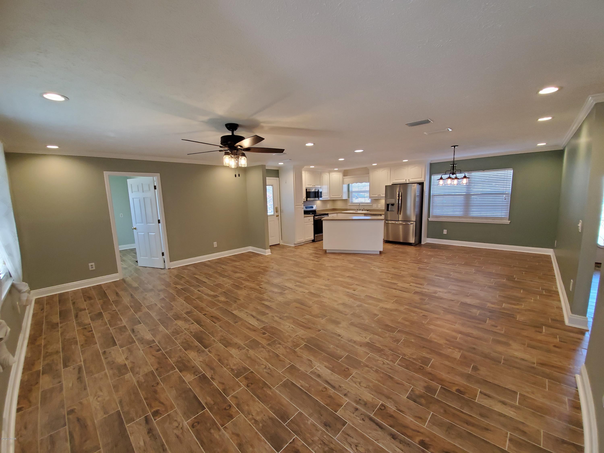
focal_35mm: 13
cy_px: 226
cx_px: 302
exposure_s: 1/59
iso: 250
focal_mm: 1.8
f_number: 2.2
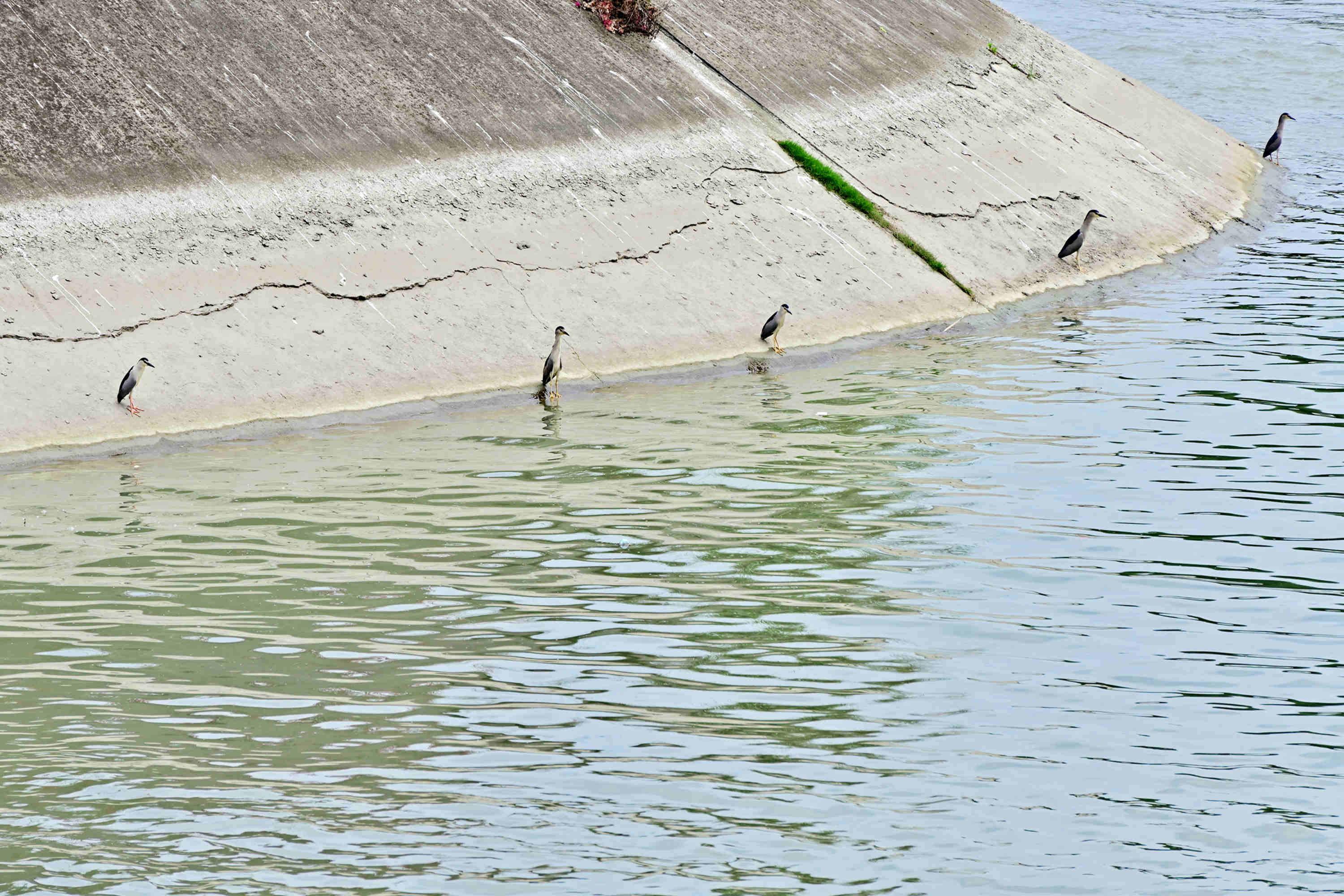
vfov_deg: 6.9
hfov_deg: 10.3
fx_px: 7466
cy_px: 448
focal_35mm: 200
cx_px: 672
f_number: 8
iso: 90
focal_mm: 200
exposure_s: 1/400
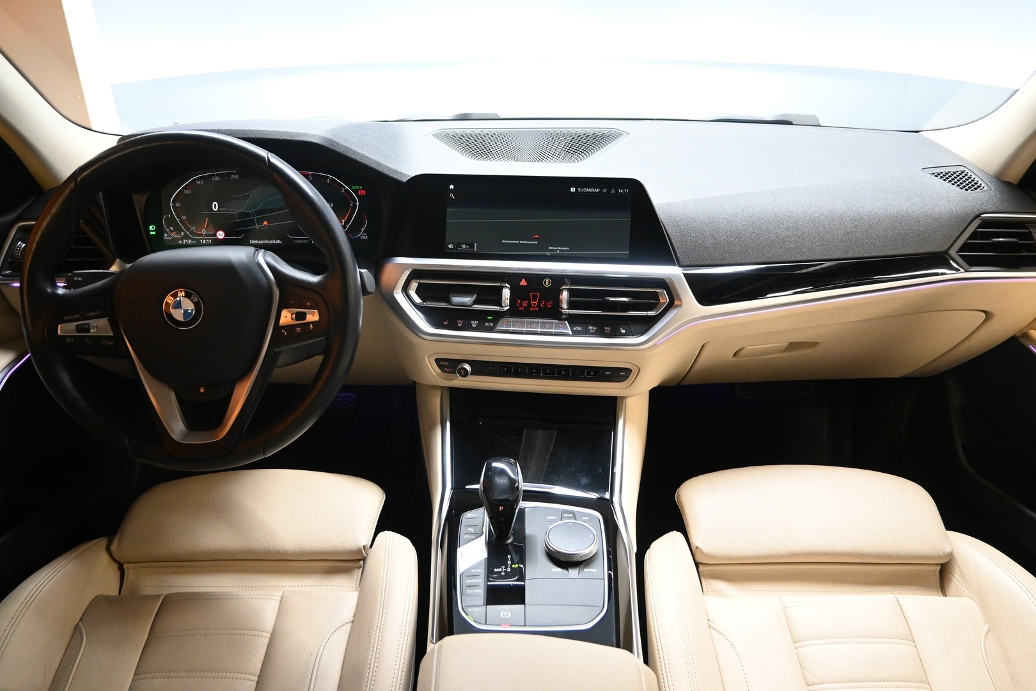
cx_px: 518
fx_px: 691
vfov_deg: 53.1
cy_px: 346
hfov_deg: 73.7
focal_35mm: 24
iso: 3200
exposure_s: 1/50
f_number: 4
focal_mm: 16
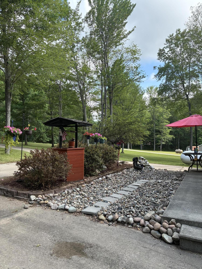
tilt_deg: +3.0
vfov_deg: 67.3
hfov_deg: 53.1
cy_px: 134
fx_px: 202
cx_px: 101
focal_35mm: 26
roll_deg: +0.8
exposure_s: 1/388
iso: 32
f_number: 1.64
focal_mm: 4.2
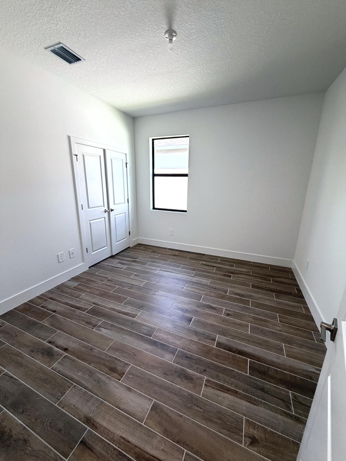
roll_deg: -1.6
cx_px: 173
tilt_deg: -14.5
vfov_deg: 102.1
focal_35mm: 14
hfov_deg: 85.7
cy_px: 230
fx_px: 187
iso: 160
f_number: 2.2
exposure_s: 1/120
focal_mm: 2.22
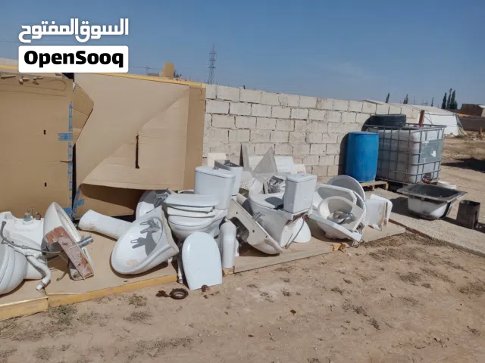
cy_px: 182
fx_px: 364
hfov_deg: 67.3
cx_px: 242
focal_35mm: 26
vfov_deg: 53.1
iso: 102
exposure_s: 1/3378
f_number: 1.8
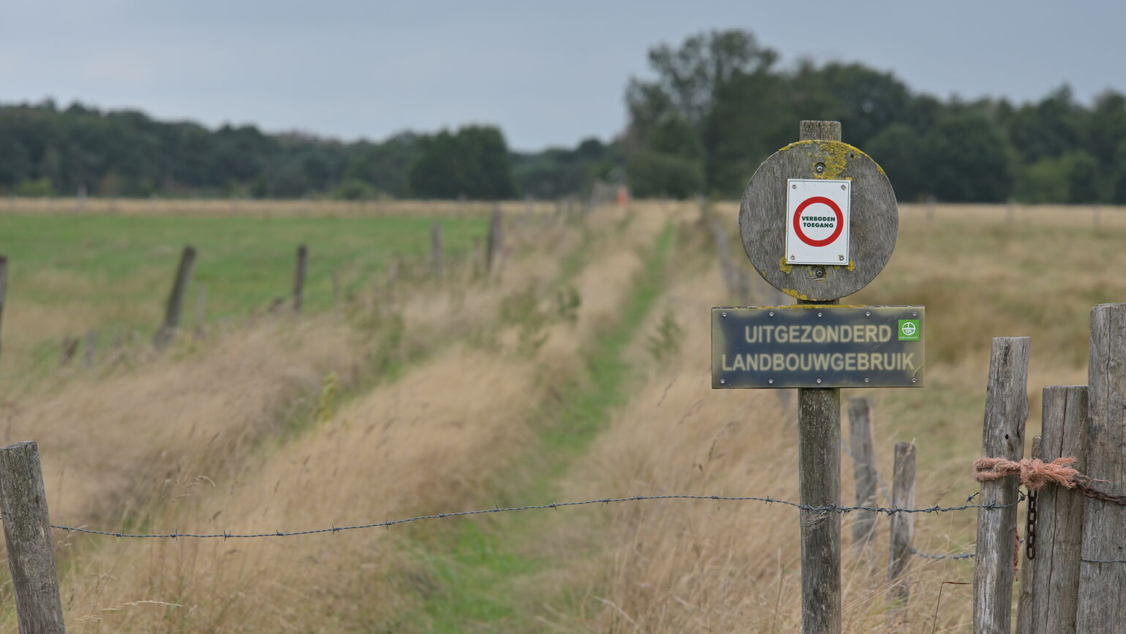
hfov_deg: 11.4
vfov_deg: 6.4
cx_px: 563
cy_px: 332
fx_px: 5643
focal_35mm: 189
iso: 280
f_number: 8
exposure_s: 1/320
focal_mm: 180
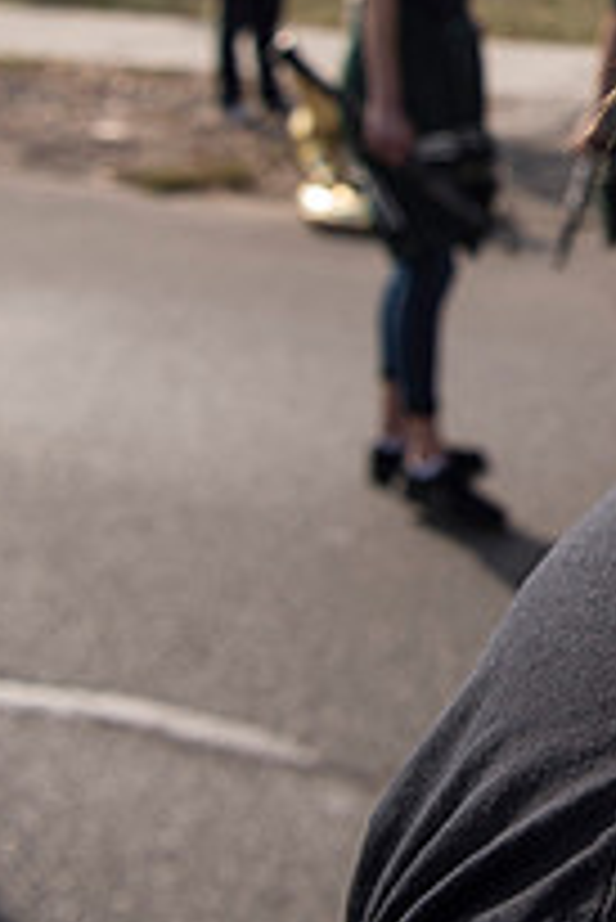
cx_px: 1025
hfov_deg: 17.3
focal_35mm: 68
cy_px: 173
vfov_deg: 28.9
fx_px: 1742
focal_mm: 24
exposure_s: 1/1000
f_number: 4.5
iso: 250
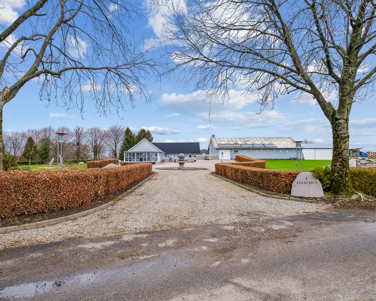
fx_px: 234
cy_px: 151
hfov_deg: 77.0
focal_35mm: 21
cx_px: 157
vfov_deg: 65.5
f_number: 8
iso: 640
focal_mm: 12
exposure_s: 1/125
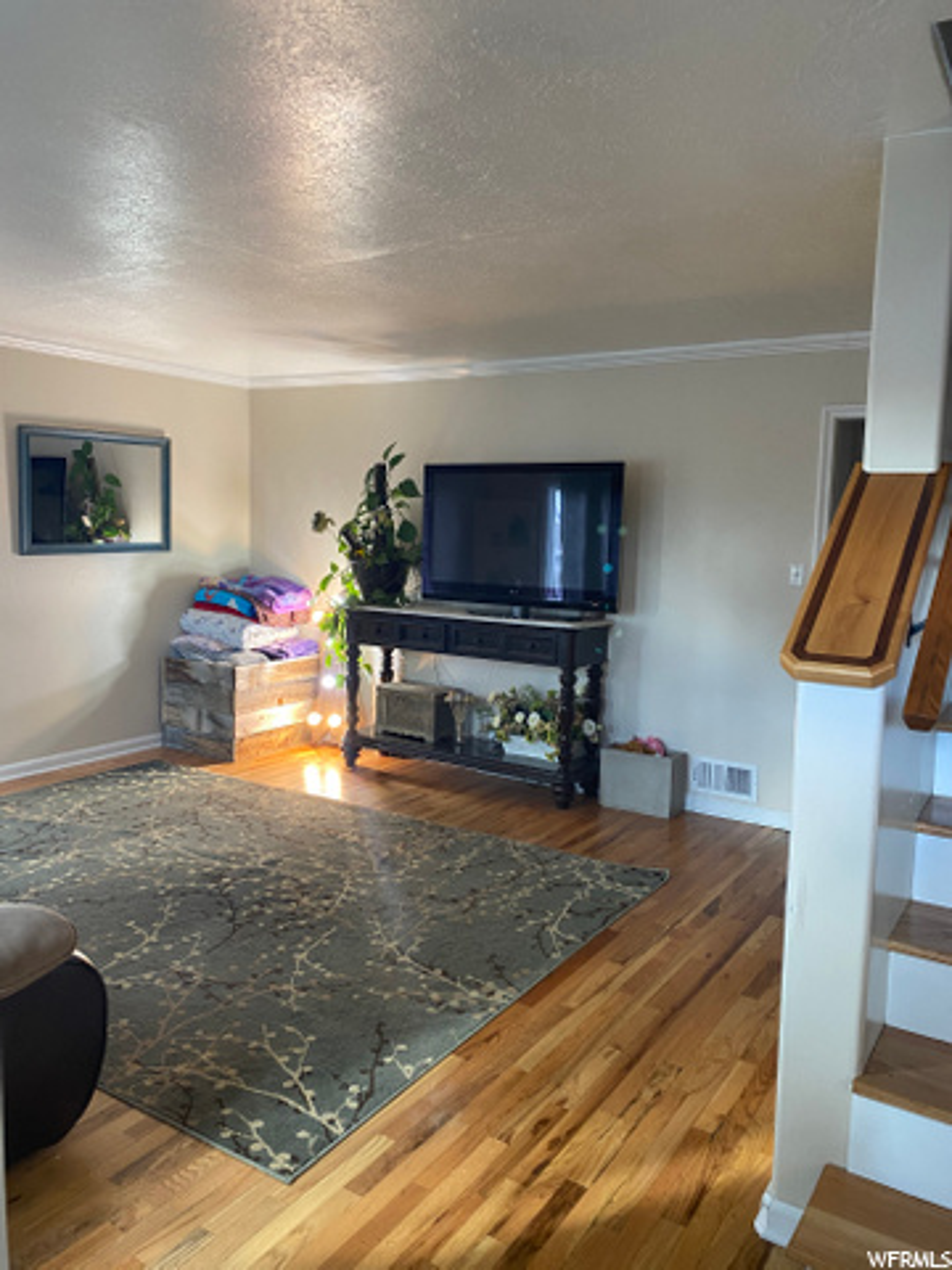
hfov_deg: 53.1
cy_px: 635
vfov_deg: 67.3
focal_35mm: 26
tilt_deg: -5.8
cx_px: 476
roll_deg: -1.2
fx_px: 953
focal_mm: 4.25
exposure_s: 1/60
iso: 200
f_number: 1.8
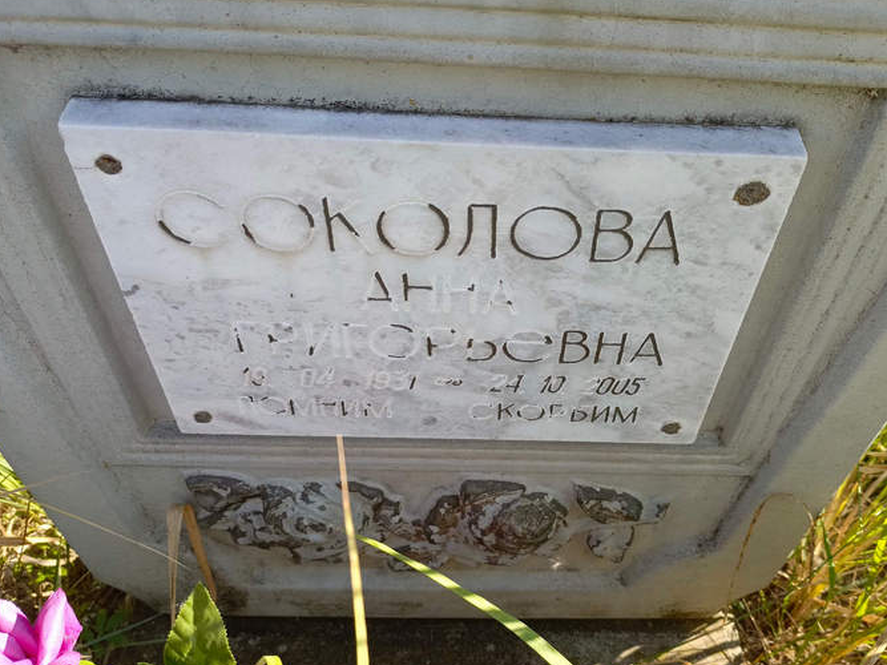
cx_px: 505
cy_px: 391
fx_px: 769
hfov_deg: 59.7
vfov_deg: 46.6
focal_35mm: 30
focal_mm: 4.76
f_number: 1.69
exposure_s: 1/258
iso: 112
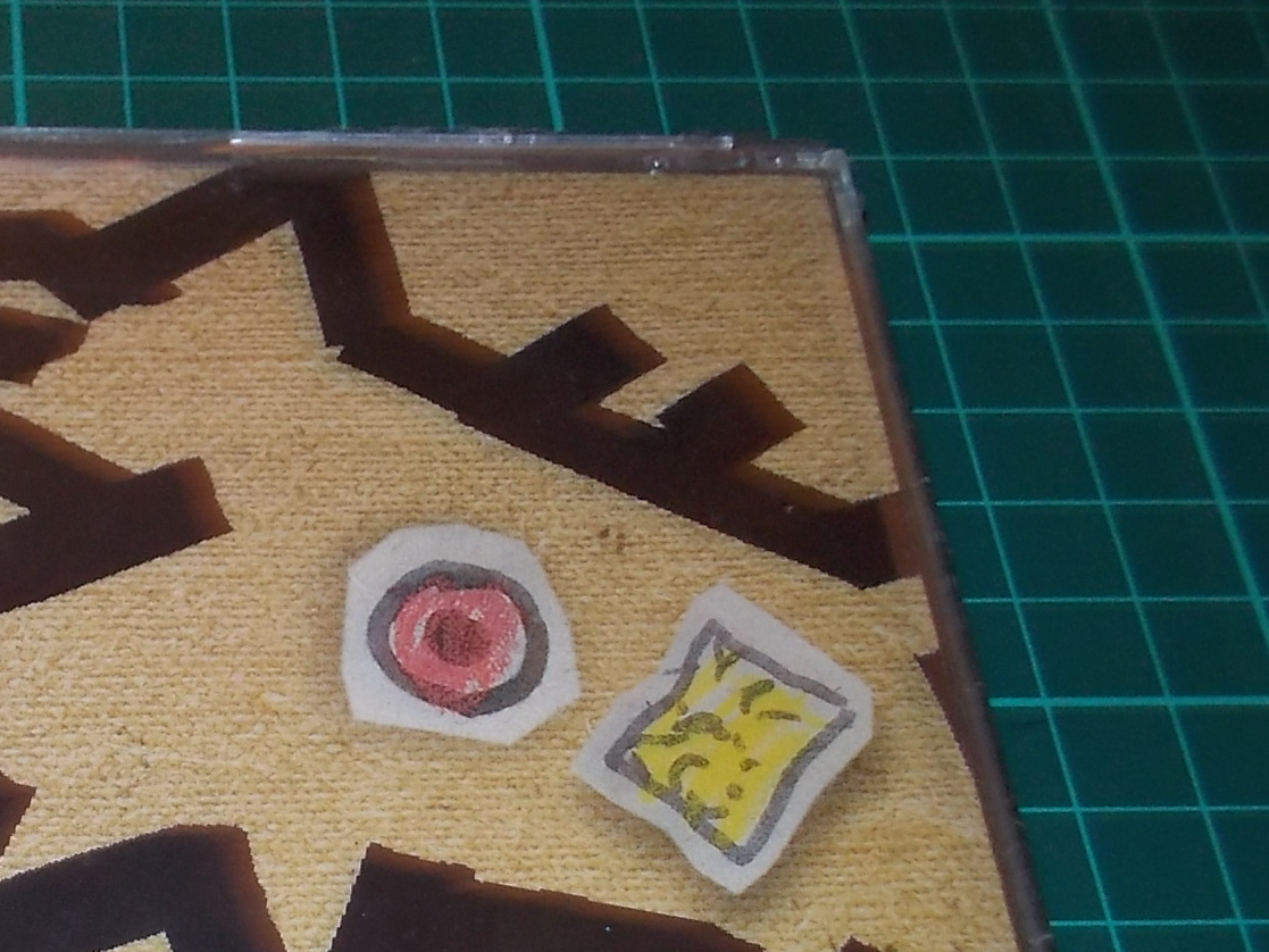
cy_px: 879
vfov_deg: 24.0
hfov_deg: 30.5
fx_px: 2163
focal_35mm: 59
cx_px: 14
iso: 200
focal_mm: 4.1
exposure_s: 1/30
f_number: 3.3
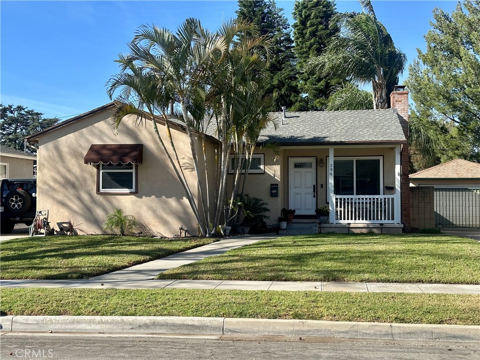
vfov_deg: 30.3
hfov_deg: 39.7
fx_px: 666
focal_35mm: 48
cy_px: 180
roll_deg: -0.3
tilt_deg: +1.8
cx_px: 240
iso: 64
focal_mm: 6.86
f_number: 1.78
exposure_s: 1/2028
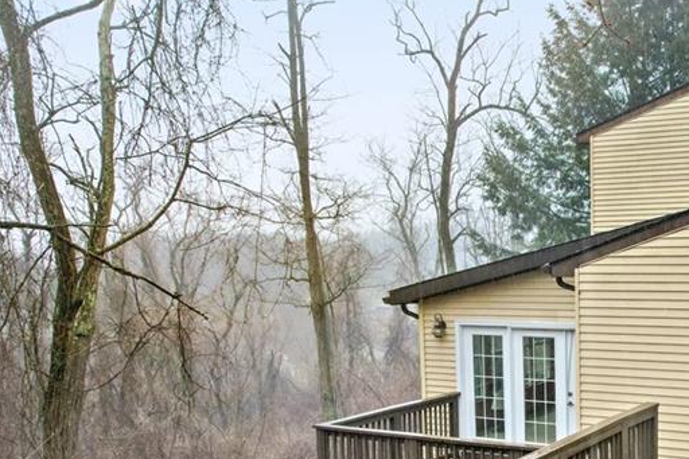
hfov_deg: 41.6
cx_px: 597
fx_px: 842
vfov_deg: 29.9
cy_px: 355
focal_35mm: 44
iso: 100
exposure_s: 1/180
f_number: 2.8
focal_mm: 8.38
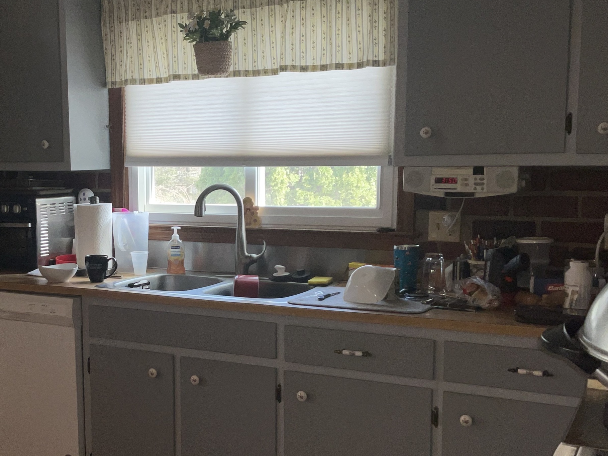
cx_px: 155
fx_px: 861
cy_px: 271
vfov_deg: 29.6
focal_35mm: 49
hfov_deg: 38.0
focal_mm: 3
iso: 20
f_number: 1.8
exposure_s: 1/60
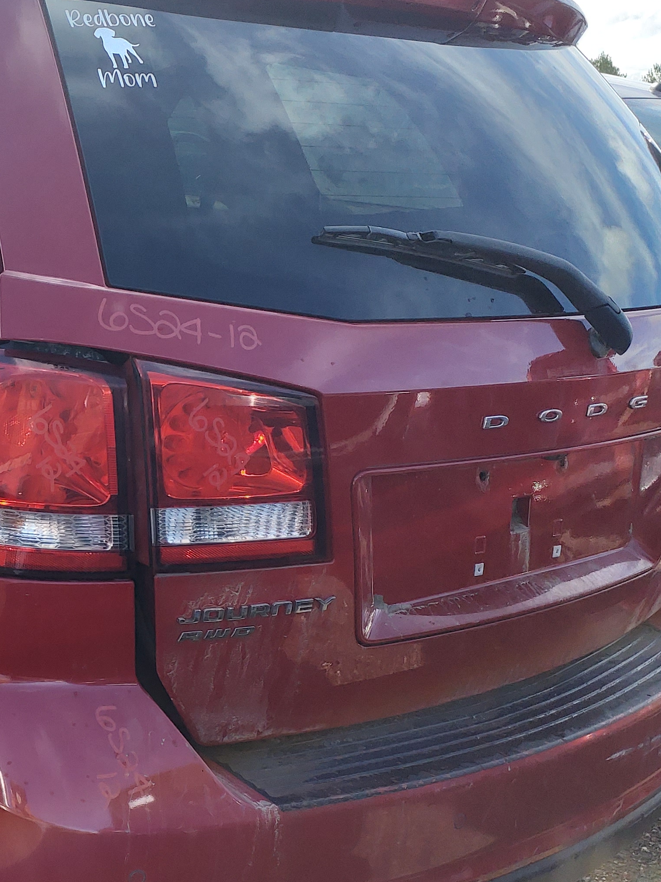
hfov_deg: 25.3
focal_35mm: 53
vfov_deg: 36.1
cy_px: 516
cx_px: -84
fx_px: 1349
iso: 40
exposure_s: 1/178
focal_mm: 3.58
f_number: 1.9
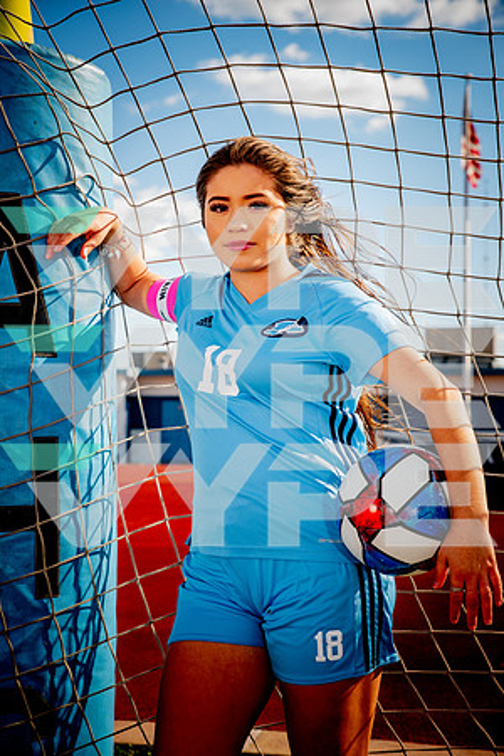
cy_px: 378
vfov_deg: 34.5
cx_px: 252
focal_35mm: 58
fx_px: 1218
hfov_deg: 23.4
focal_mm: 58
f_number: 5.6
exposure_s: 1/320
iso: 125
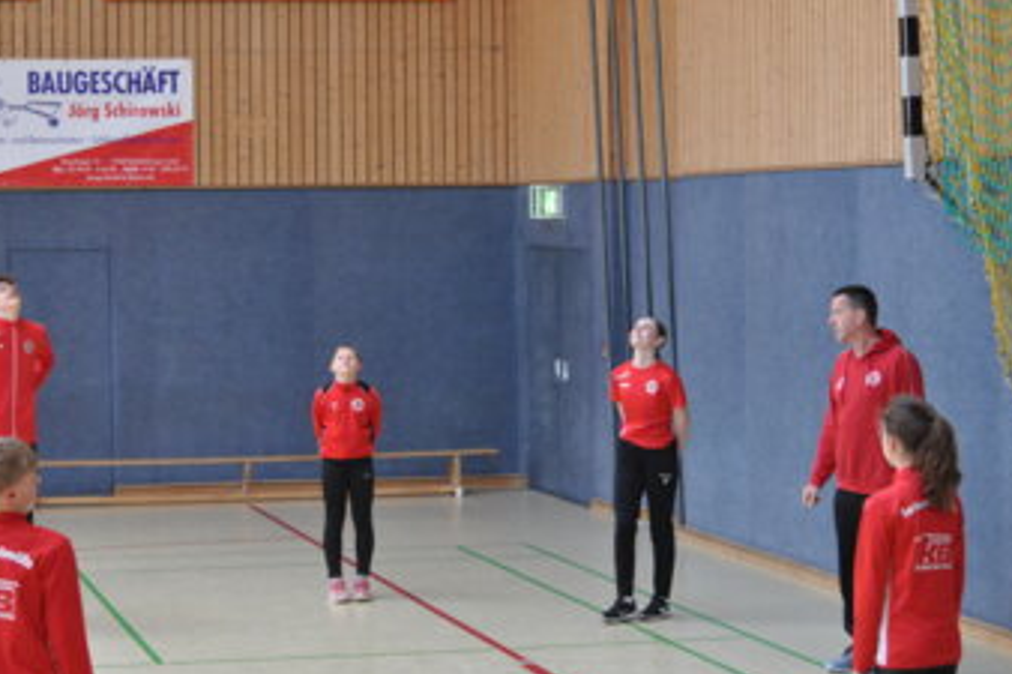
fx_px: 2742
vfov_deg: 14.0
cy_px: 344
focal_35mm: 98
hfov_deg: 20.9
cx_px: 482
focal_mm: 55
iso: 1600
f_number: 4.5
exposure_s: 1/80
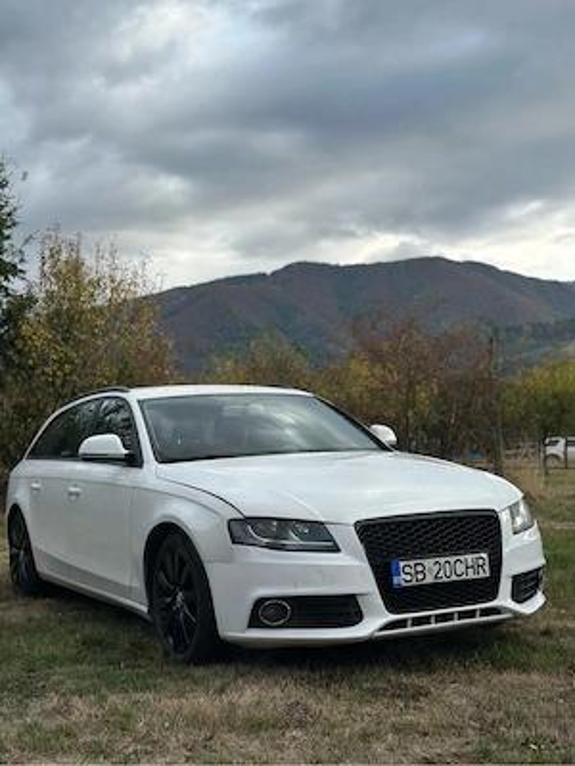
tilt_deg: +2.8
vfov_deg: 39.7
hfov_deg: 30.3
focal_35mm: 48
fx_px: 1063
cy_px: 383
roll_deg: +0.7
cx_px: 288
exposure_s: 1/1848
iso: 80
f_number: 1.78
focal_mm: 6.86
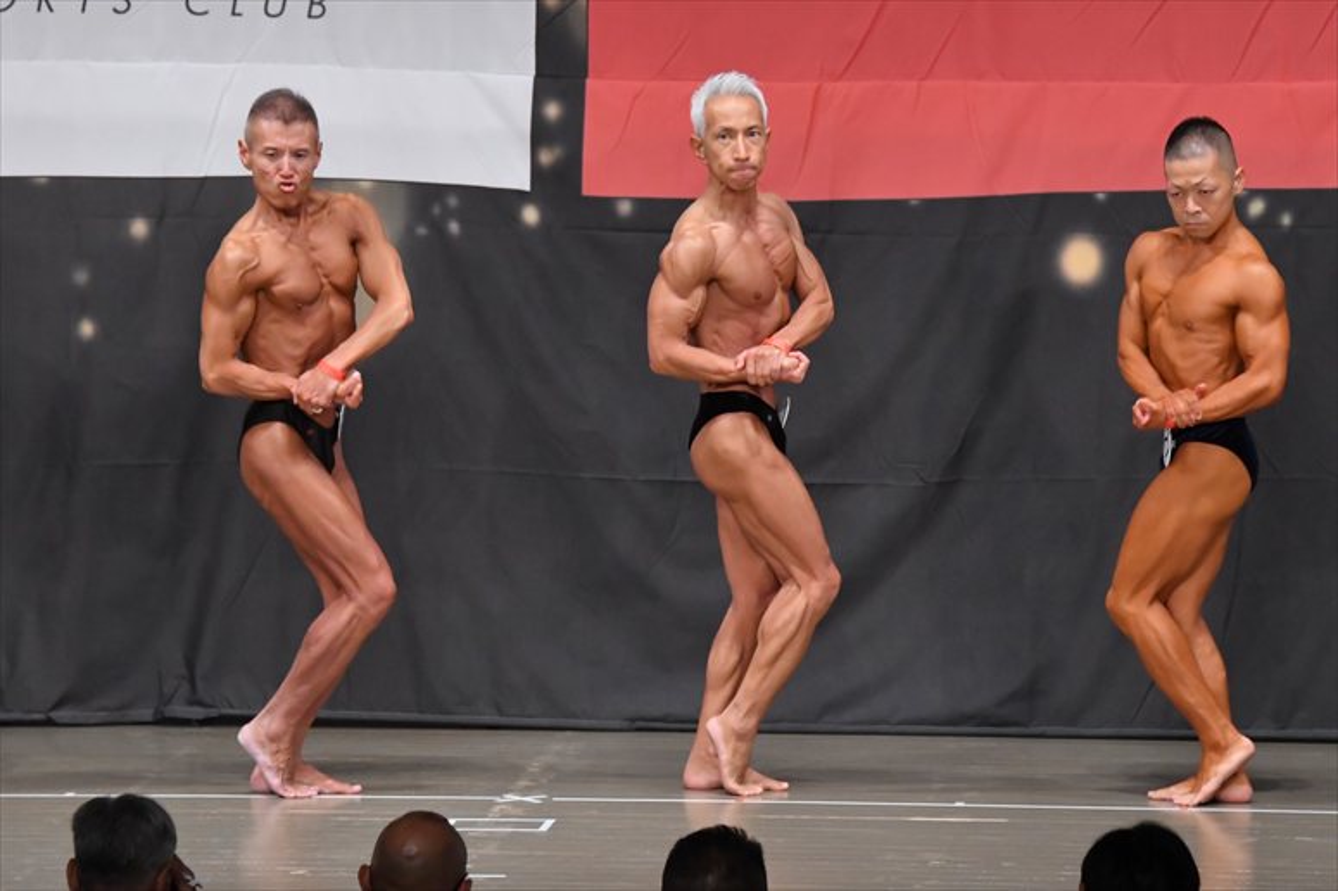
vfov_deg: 6.3
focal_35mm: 217
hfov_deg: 9.5
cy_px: 446
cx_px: 669
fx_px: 8061
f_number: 5.6
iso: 5000
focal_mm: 145
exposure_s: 1/400
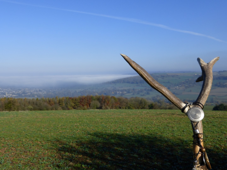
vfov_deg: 36.0
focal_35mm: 40
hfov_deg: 46.8
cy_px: 85
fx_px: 262
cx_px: 114
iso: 100
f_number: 3.9
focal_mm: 6.9
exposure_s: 1/1300
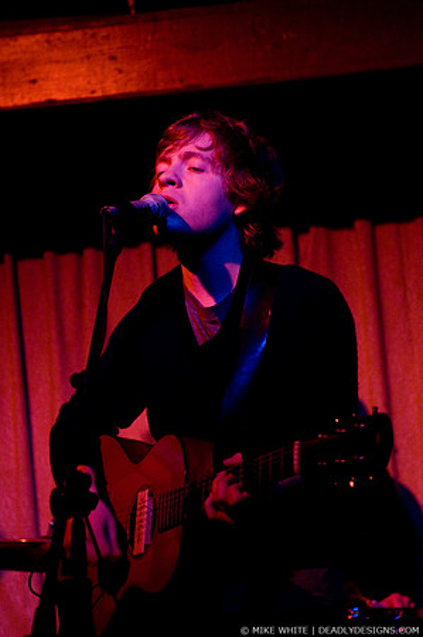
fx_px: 1855
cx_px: 212
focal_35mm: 105
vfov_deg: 19.5
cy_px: 318
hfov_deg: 13.0
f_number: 2.8
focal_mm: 70
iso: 1000
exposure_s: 1/60
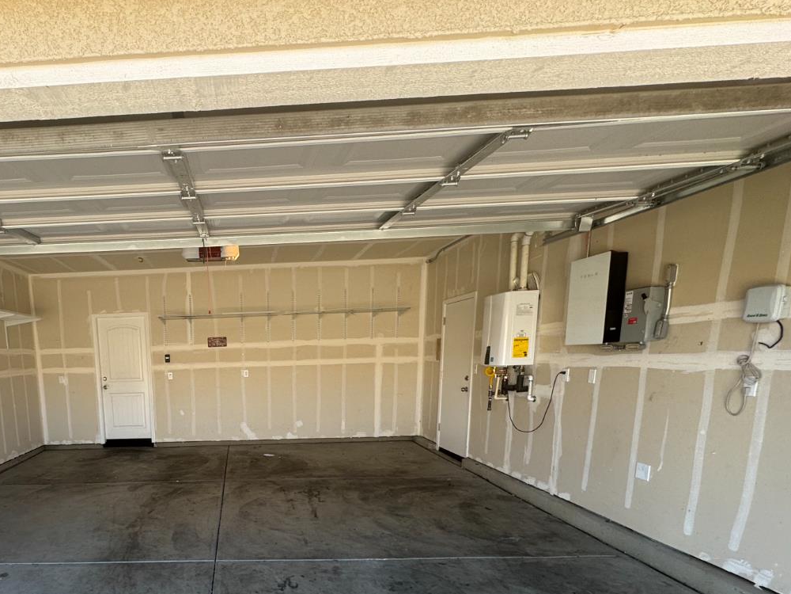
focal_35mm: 21
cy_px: 443
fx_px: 480
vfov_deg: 60.1
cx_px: 219
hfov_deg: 74.5
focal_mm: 2.22
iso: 40
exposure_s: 1/136
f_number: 2.2
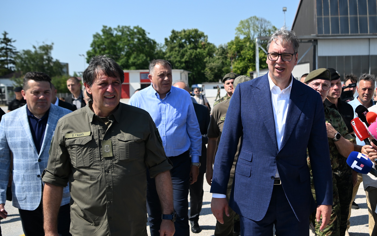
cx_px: 258
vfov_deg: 27.4
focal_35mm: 47
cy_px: 127
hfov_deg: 42.0
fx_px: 483
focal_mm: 32
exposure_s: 1/2000
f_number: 4
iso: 200
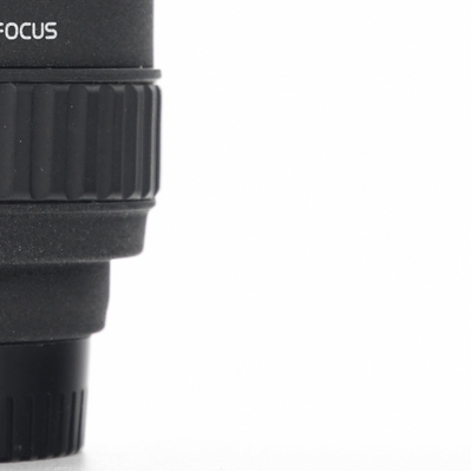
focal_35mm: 383
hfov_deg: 4.6
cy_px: -8
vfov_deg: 4.6
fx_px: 5896
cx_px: -138
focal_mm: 80
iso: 1600
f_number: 7.1
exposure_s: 1/100
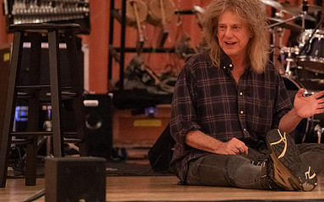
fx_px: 1740
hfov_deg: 10.6
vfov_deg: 6.7
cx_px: 212
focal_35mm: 197
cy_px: 55
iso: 20000
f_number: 4.5
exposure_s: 1/160
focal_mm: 128
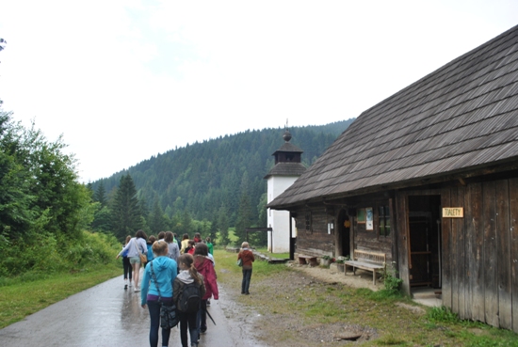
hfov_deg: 67.3
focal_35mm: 27
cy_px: 174
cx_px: 259
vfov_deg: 48.1
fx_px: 389
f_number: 6.3
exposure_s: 1/160
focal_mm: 18
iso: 100
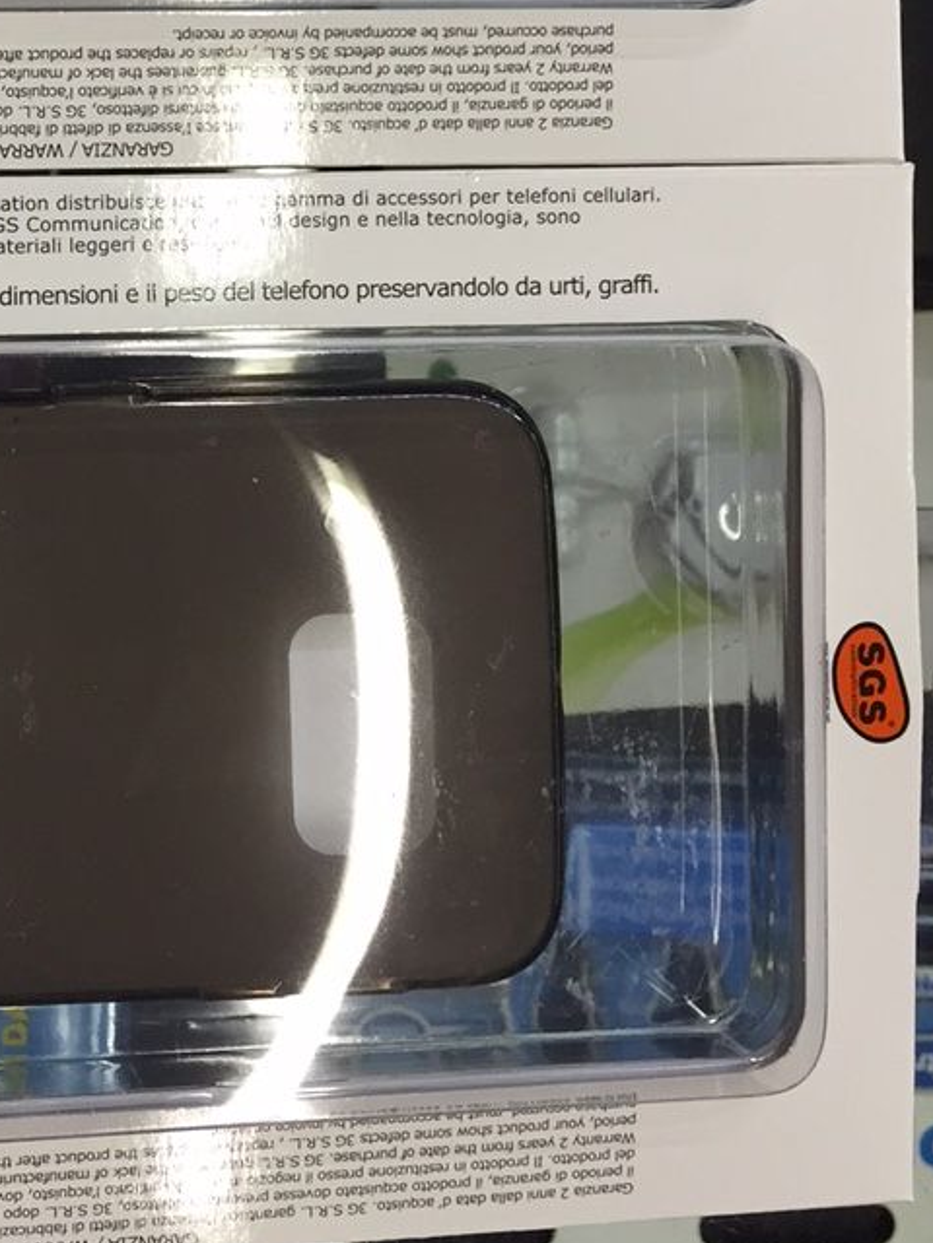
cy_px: 200
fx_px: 2084
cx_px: 4
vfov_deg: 32.1
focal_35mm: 58
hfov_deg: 24.1
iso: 64
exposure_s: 1/33
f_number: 2.2
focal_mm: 4.15
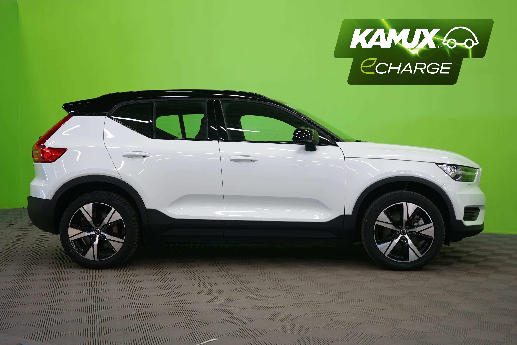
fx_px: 603
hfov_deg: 46.4
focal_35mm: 42
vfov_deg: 31.9
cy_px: 172
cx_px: 258
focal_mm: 42
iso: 400
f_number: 5
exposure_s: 1/10
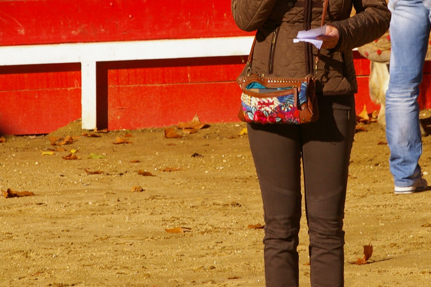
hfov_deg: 3.8
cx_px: 267
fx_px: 6448
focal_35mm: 539
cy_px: 63
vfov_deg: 2.5
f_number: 11
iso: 400
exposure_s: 1/750
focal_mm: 190
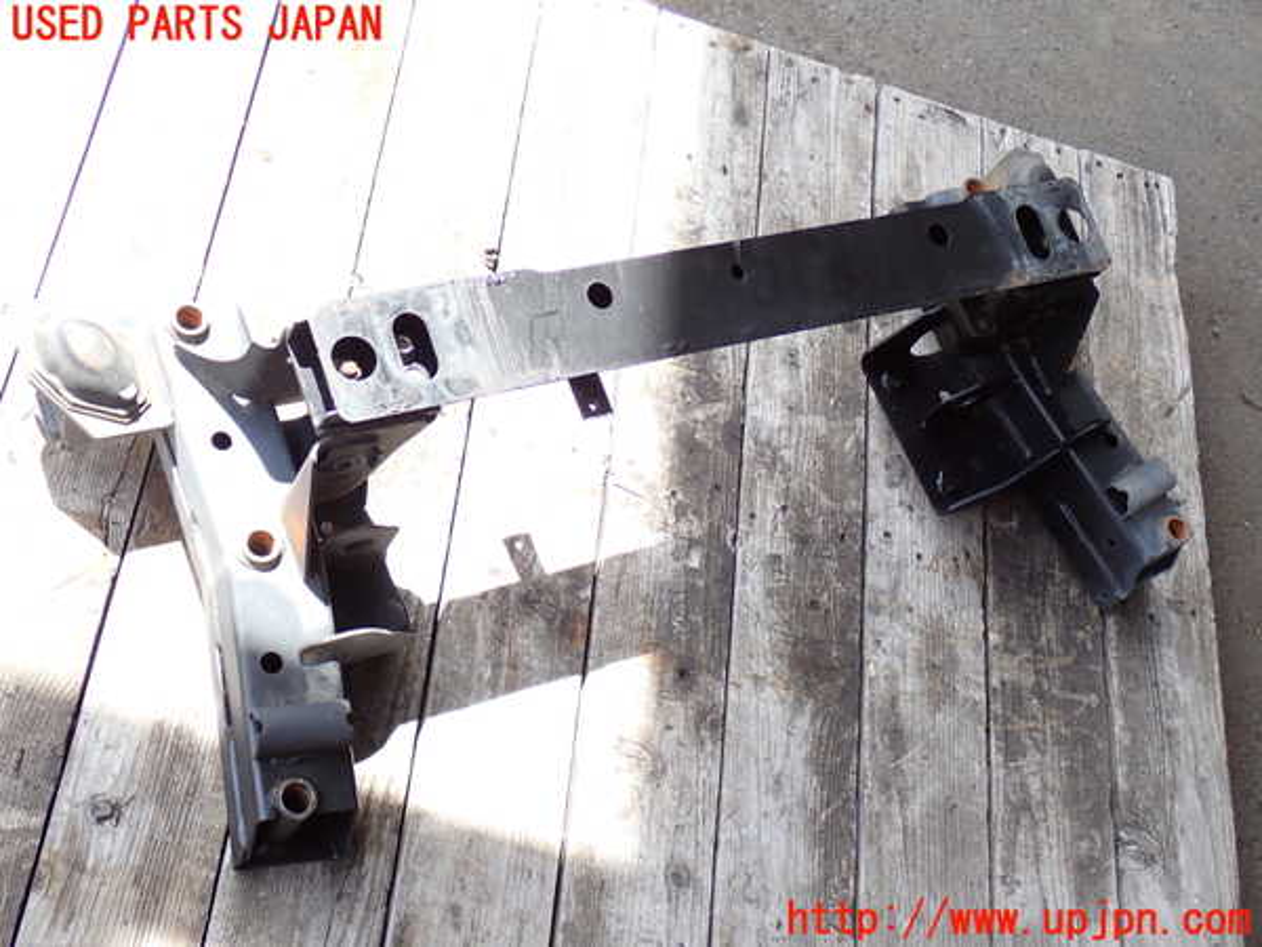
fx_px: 1713
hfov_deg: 40.4
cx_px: 631
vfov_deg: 30.9
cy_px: 474
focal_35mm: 47
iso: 100
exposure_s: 1/125
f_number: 3.1
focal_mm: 8.4
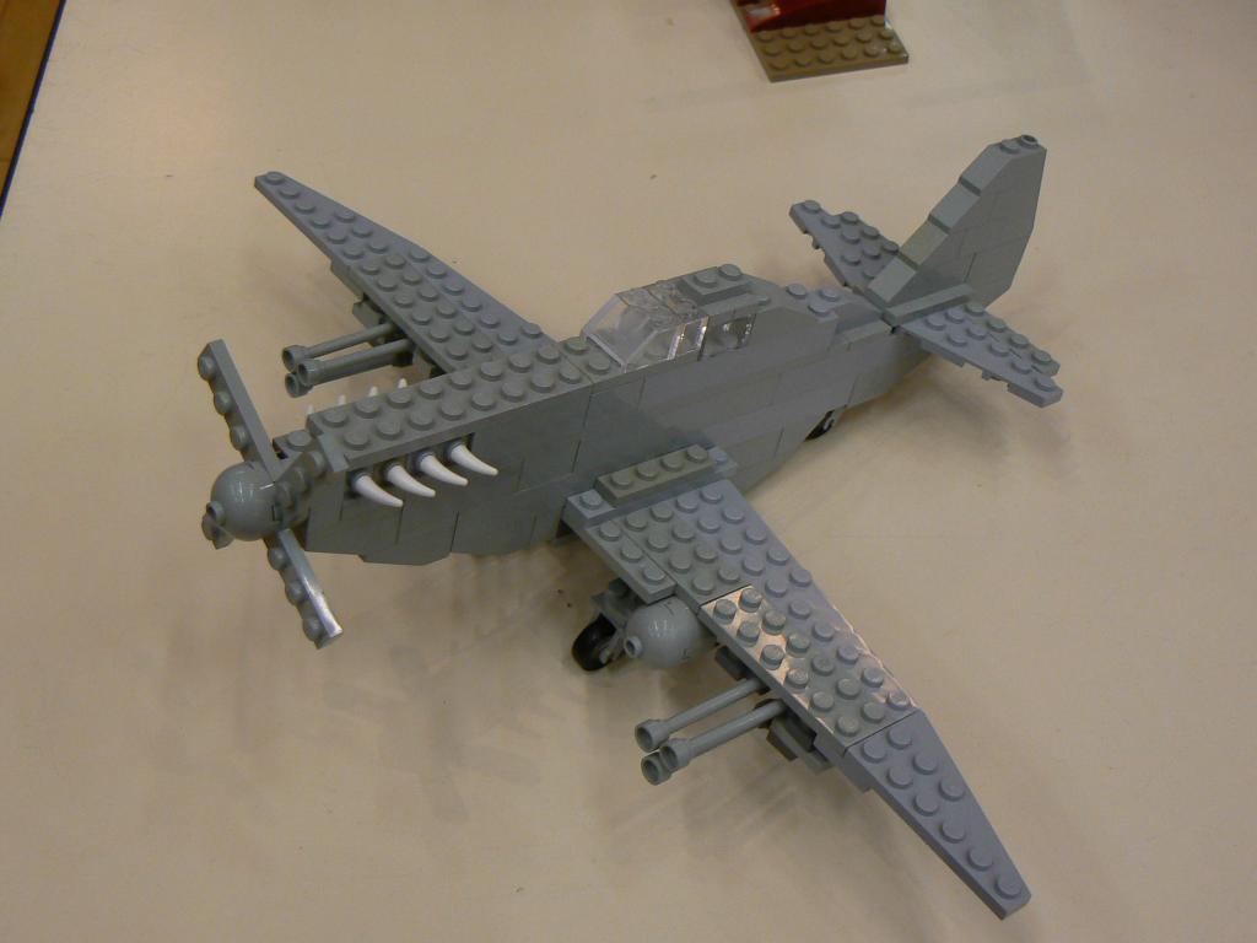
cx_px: 628
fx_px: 1852
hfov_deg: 37.5
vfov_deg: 28.6
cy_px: 472
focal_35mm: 51
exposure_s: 1/30
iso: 100
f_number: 2.8
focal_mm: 7
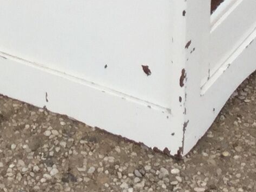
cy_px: -399
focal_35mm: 215
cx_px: 147
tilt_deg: -17.6
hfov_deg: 9.2
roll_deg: -1.0
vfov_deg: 6.3
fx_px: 1590
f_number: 2.4
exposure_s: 1/125
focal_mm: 3.3
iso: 25
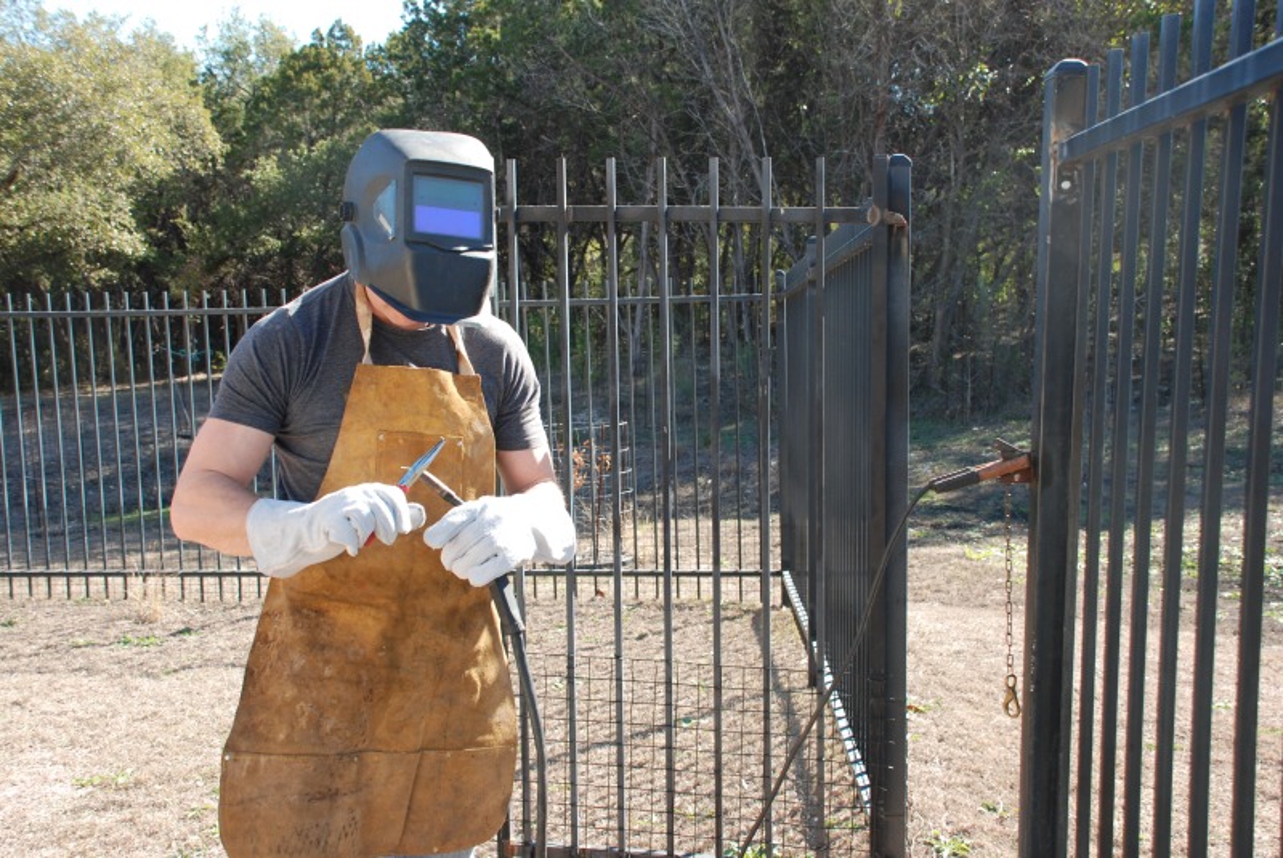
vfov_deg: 34.3
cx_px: 642
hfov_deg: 49.5
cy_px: 429
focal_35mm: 39
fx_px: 1391
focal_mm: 26
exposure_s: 1/125
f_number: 5.6
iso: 160
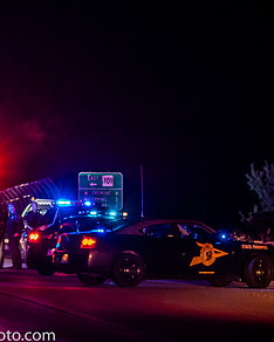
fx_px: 3169
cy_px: 184
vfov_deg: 6.2
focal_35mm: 313
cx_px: 38
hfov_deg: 4.9
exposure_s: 1/50
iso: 2000
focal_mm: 105
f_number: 4.5
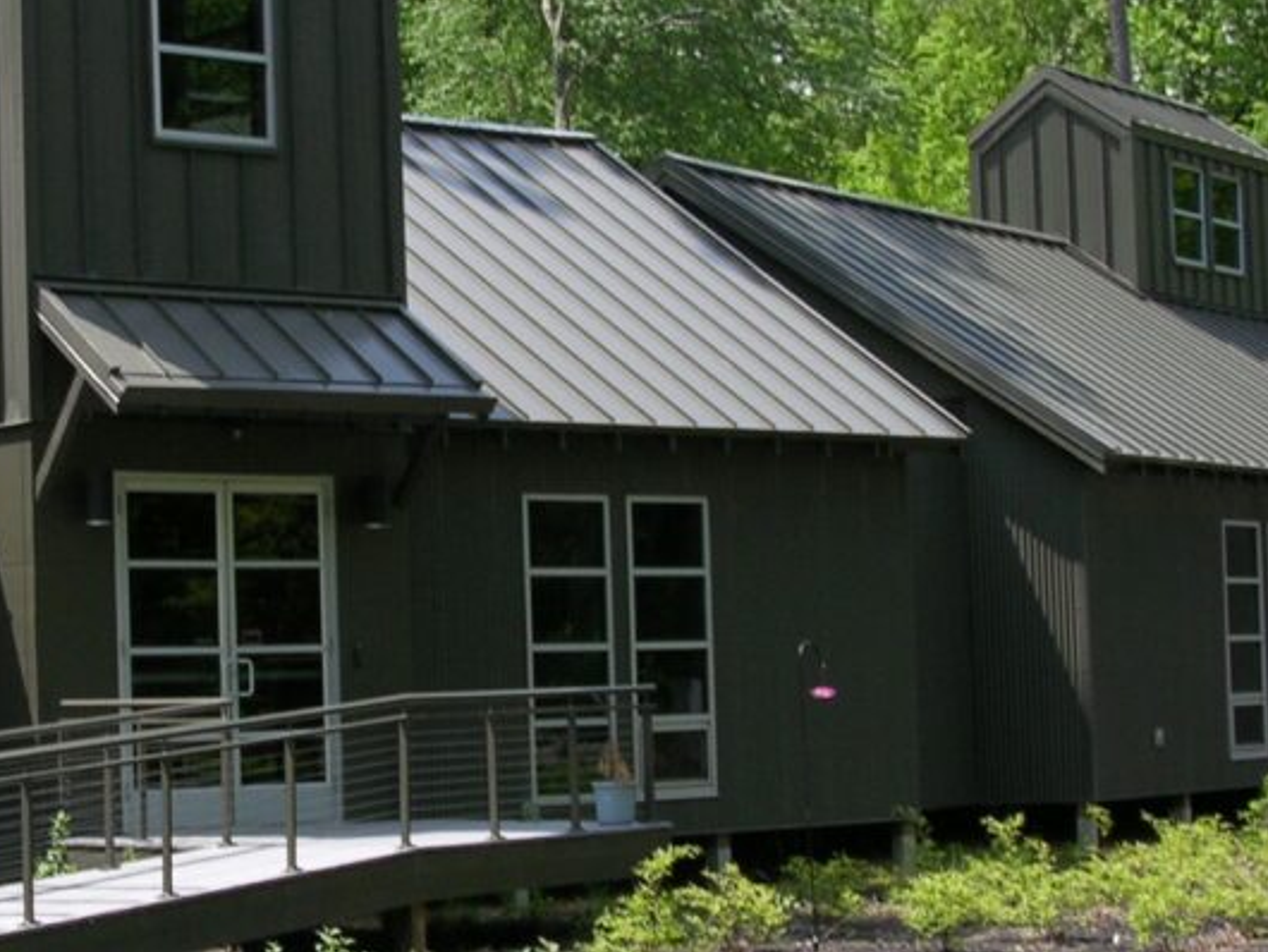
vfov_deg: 14.9
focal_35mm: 99
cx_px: 273
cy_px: 578
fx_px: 3628
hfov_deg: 19.6
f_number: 5
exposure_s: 1/188
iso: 50
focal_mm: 8.9
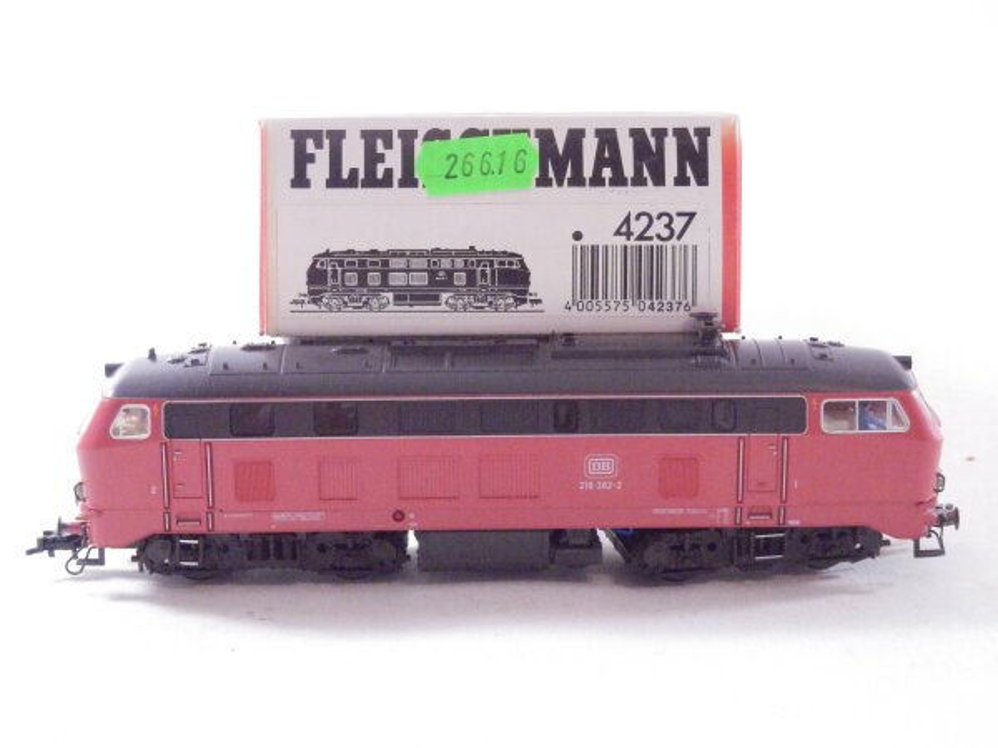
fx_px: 1903
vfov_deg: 22.3
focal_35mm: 66
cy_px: 374
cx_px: 499
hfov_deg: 29.4
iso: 2000
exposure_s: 1/160
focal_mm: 11.9
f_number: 4.4
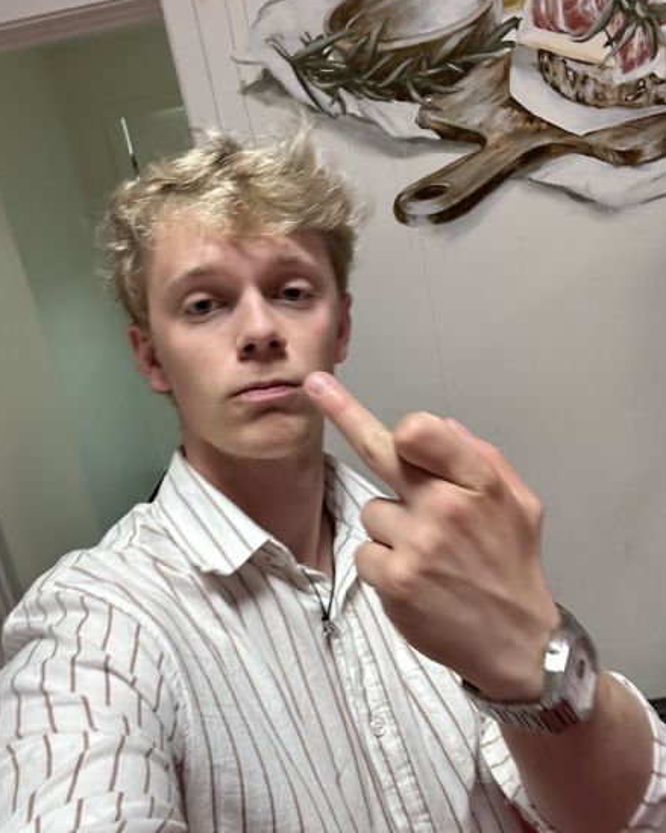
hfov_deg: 45.8
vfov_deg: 55.6
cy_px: 390
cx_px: 335
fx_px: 789
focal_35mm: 32
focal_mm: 2.69
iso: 100
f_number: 1.9
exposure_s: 1/50
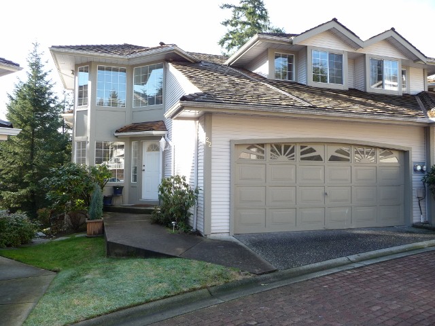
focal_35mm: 28
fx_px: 352
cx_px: 218
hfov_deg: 63.4
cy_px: 163
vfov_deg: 49.7
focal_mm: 4.7
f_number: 3.3
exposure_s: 1/160
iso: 100
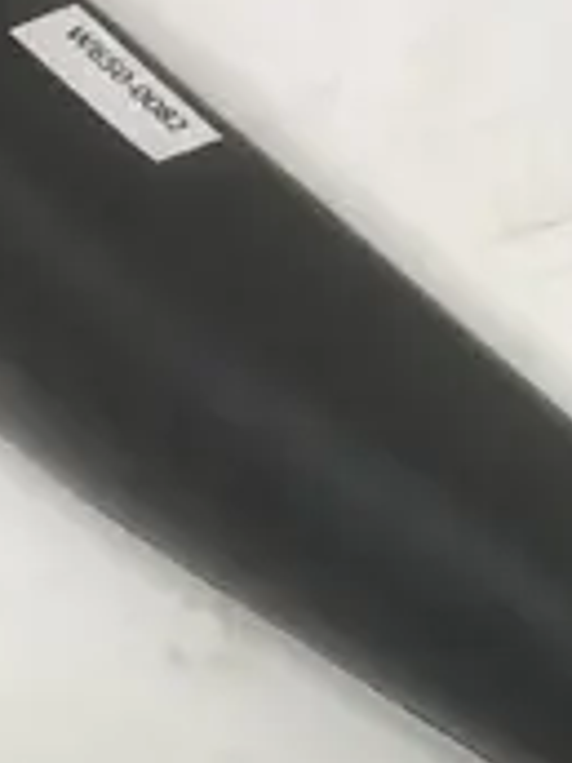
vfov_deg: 10.9
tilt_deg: -74.2
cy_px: 1442
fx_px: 3679
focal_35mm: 167
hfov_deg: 8.5
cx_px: 1077
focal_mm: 3.99
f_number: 1.8
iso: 50
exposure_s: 1/50
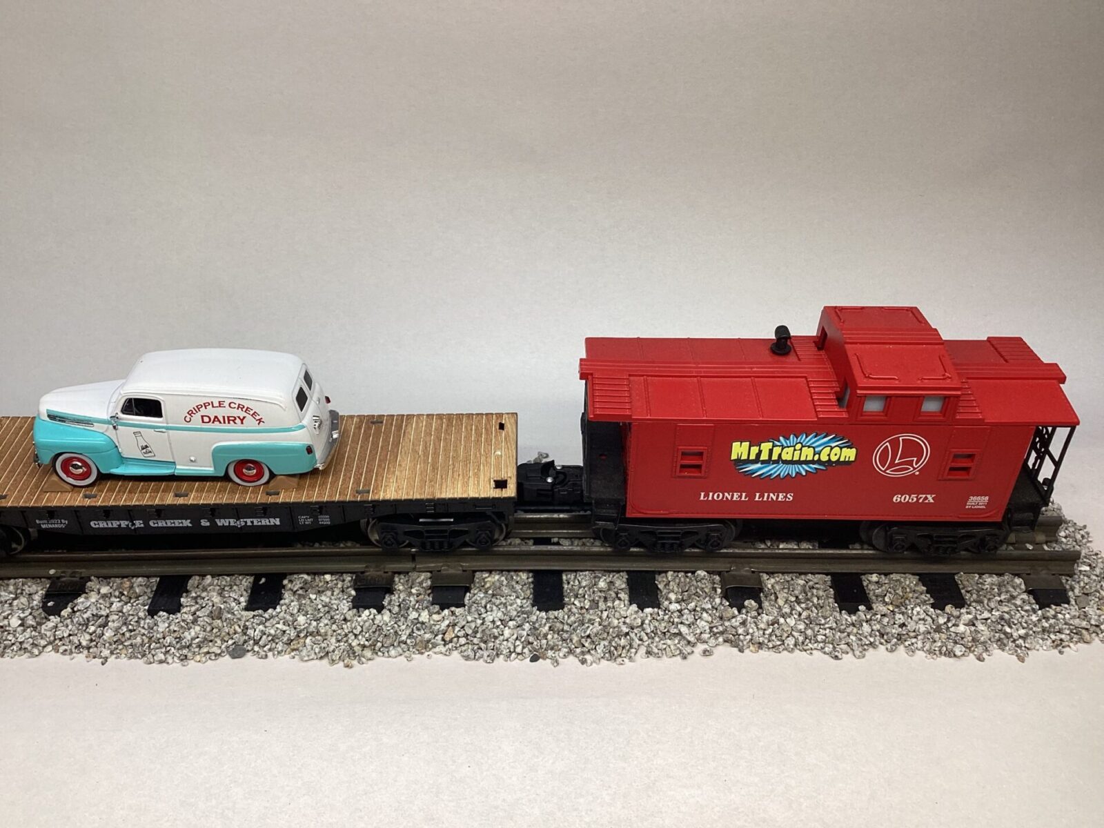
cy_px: 414
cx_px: 552
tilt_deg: -36.4
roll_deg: -0.3
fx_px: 989
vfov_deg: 45.4
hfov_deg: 58.4
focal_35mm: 31
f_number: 2.4
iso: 32
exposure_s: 1/120
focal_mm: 3.3
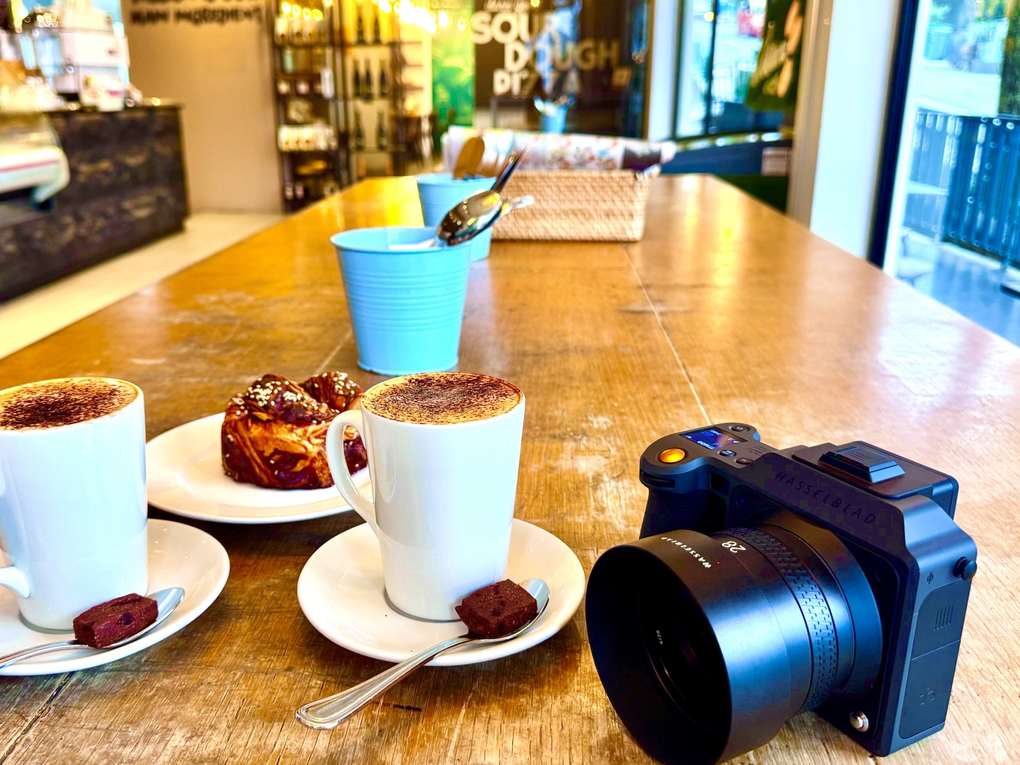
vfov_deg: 46.8
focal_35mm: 30
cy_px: 400
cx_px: 453
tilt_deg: -18.5
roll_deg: +1.1
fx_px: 884
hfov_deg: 59.8
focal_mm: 6.76
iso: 160
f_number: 1.78
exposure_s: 1/50
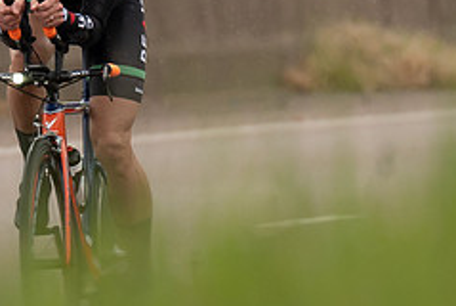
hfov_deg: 1.6
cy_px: 68
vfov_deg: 1.1
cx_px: 21
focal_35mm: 1283
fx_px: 16271
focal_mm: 200
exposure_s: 1/1000
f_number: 3.5
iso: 400
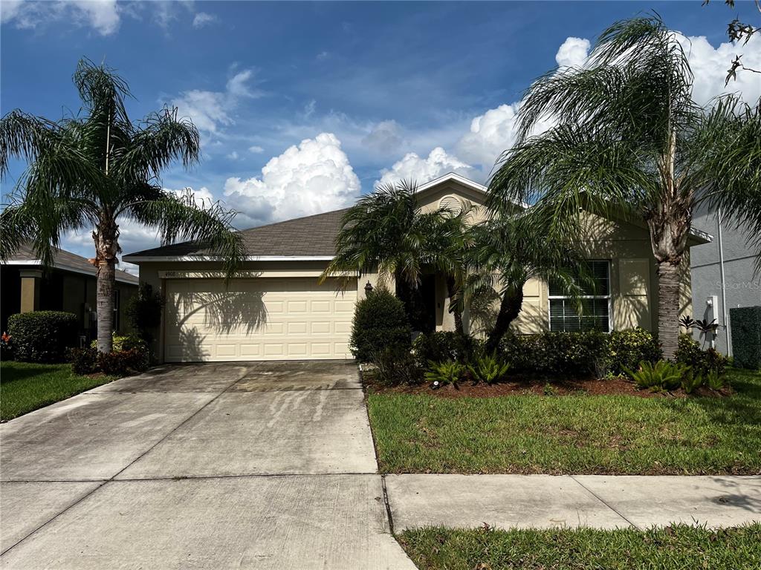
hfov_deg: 67.3
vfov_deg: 53.1
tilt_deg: +2.9
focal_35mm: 26
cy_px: 285
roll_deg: +0.9
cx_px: 380
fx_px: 572
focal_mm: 5.1
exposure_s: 1/6494
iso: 50
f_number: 1.6
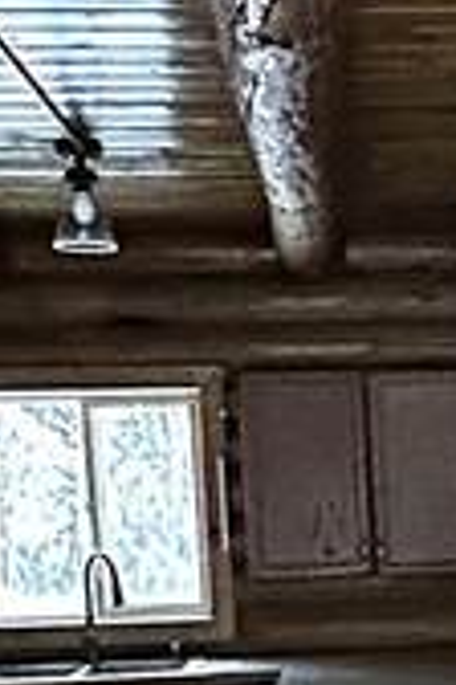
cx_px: 607
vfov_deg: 23.2
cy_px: 730
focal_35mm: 83
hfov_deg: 15.6
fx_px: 1577
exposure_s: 1/30
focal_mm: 2.22
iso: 1600
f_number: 2.2
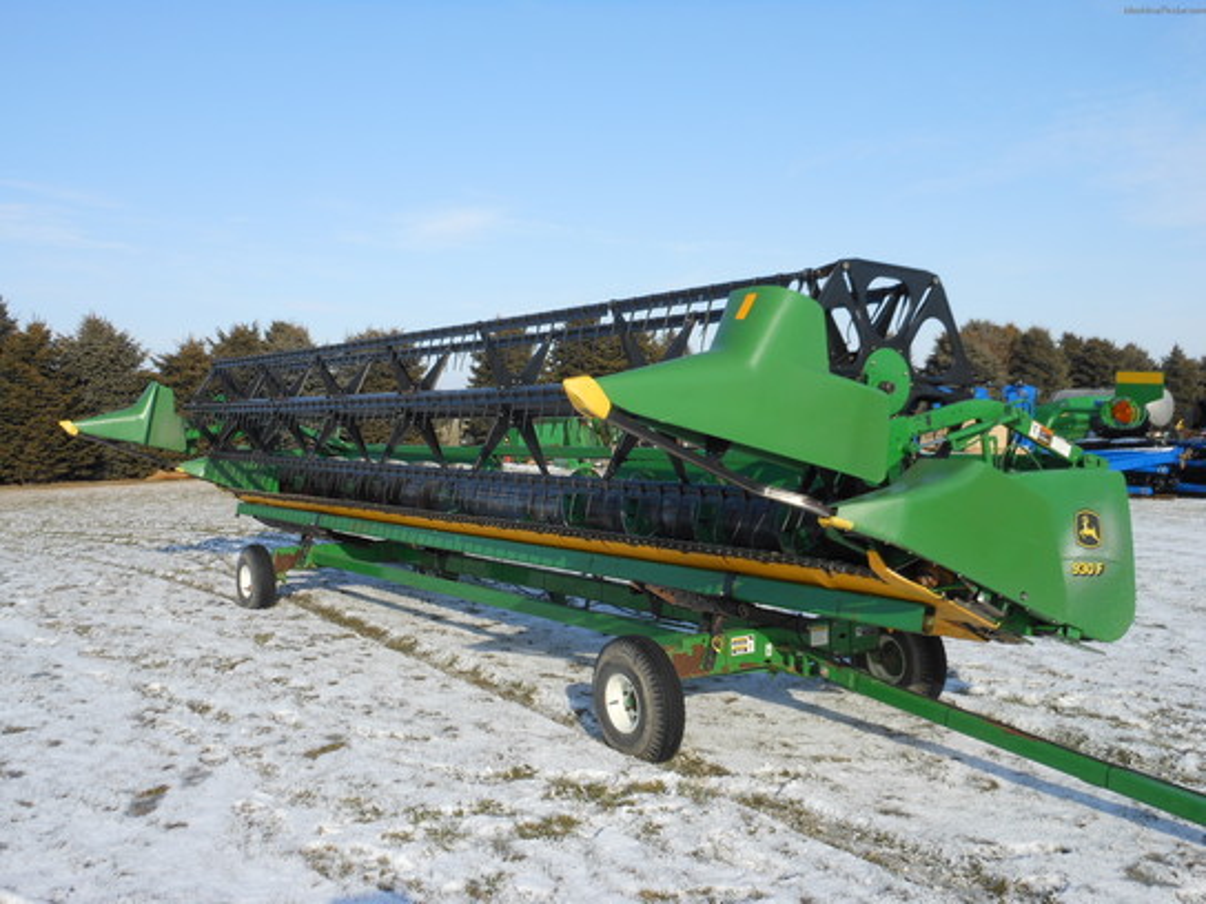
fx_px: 1150
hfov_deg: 55.4
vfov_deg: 42.9
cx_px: 603
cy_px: 452
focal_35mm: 33
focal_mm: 5.9
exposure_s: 1/640
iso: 80
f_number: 4
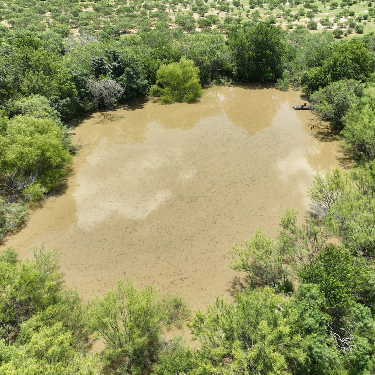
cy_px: 188
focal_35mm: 29
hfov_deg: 55.3
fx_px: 355
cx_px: 221
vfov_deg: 55.6
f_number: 2.8
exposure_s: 1/60
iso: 100
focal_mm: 12.29
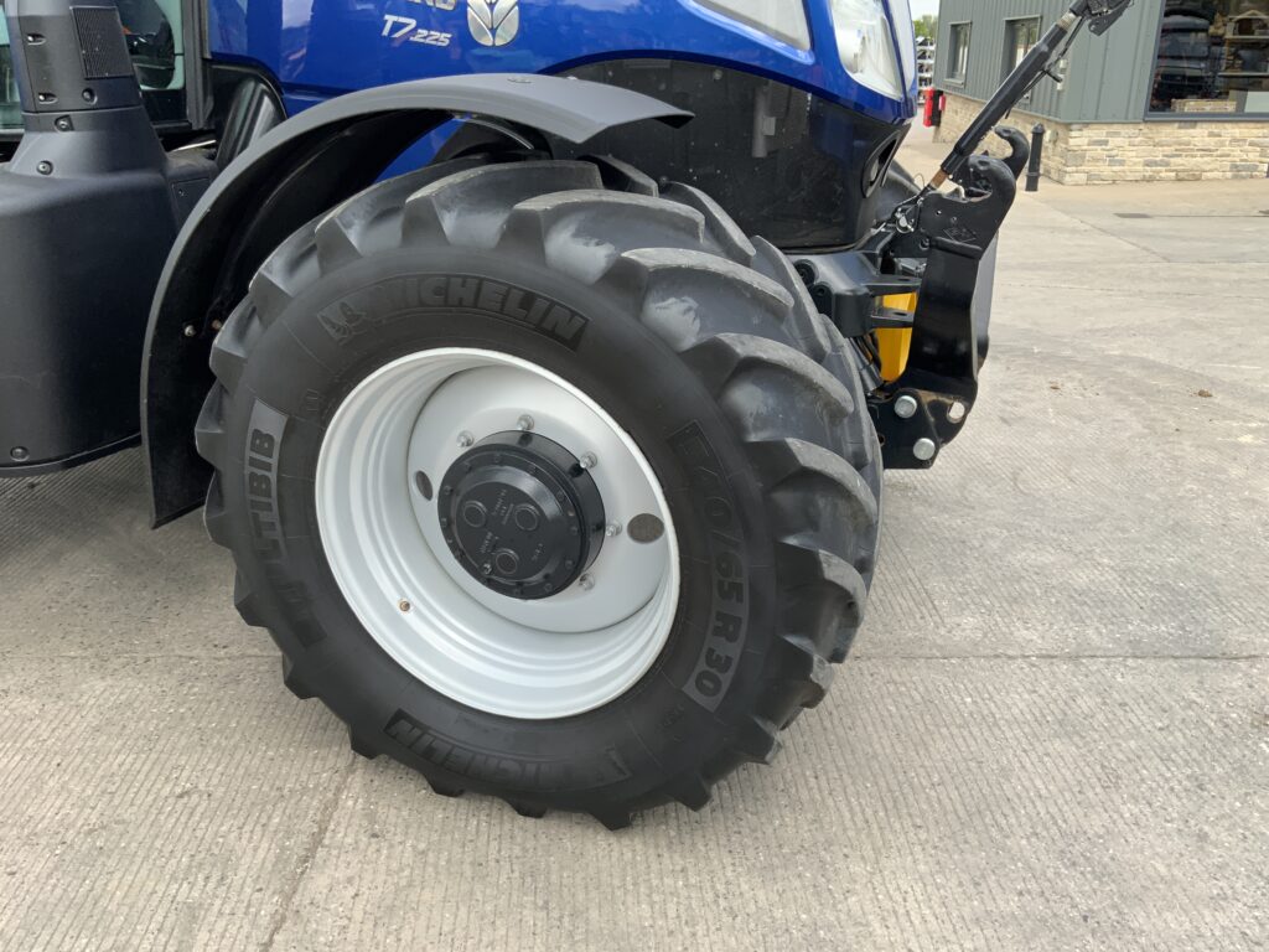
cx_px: 634
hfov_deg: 61.7
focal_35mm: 29
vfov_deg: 48.2
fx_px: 1063
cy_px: 476
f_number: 1.8
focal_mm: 3
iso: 16
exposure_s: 1/391
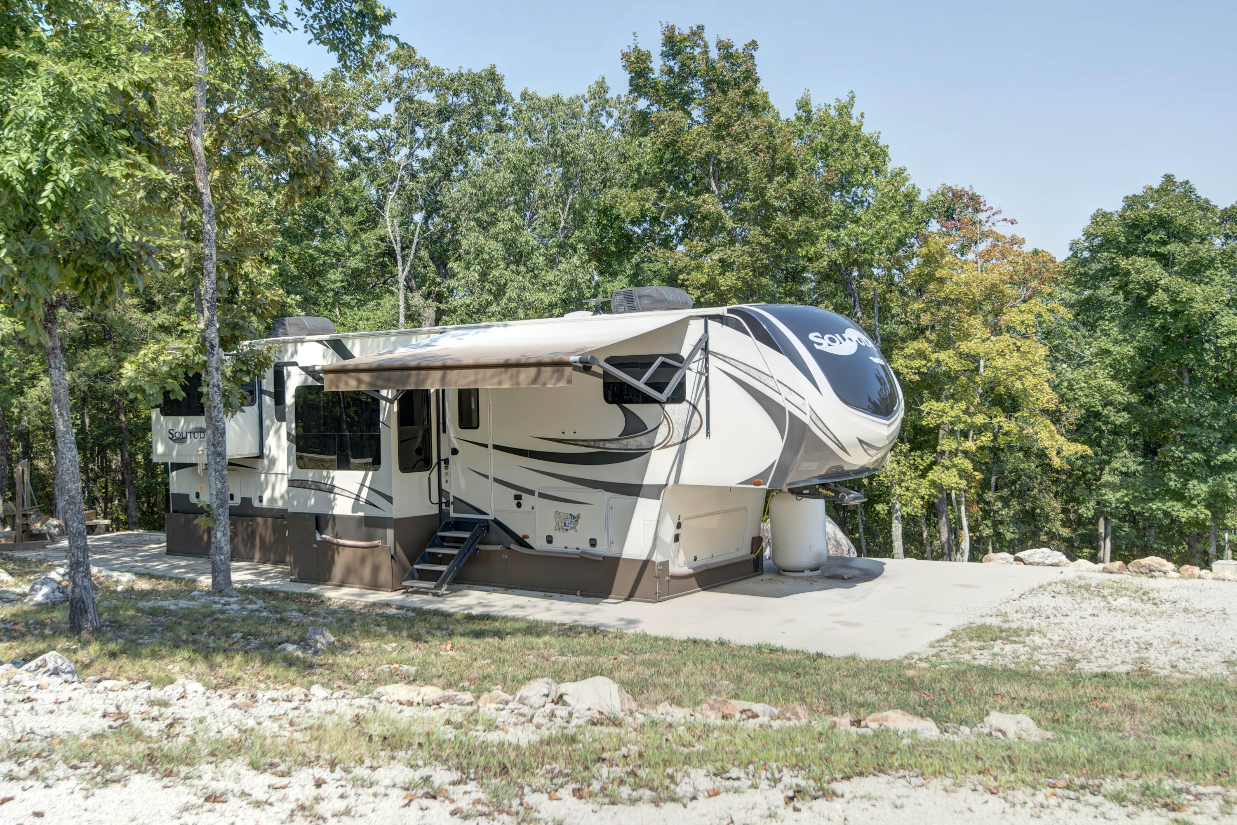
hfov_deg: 54.4
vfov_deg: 37.9
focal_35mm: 35
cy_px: 412
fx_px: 1203
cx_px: 618
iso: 100
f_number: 6.7
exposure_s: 1/90
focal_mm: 35
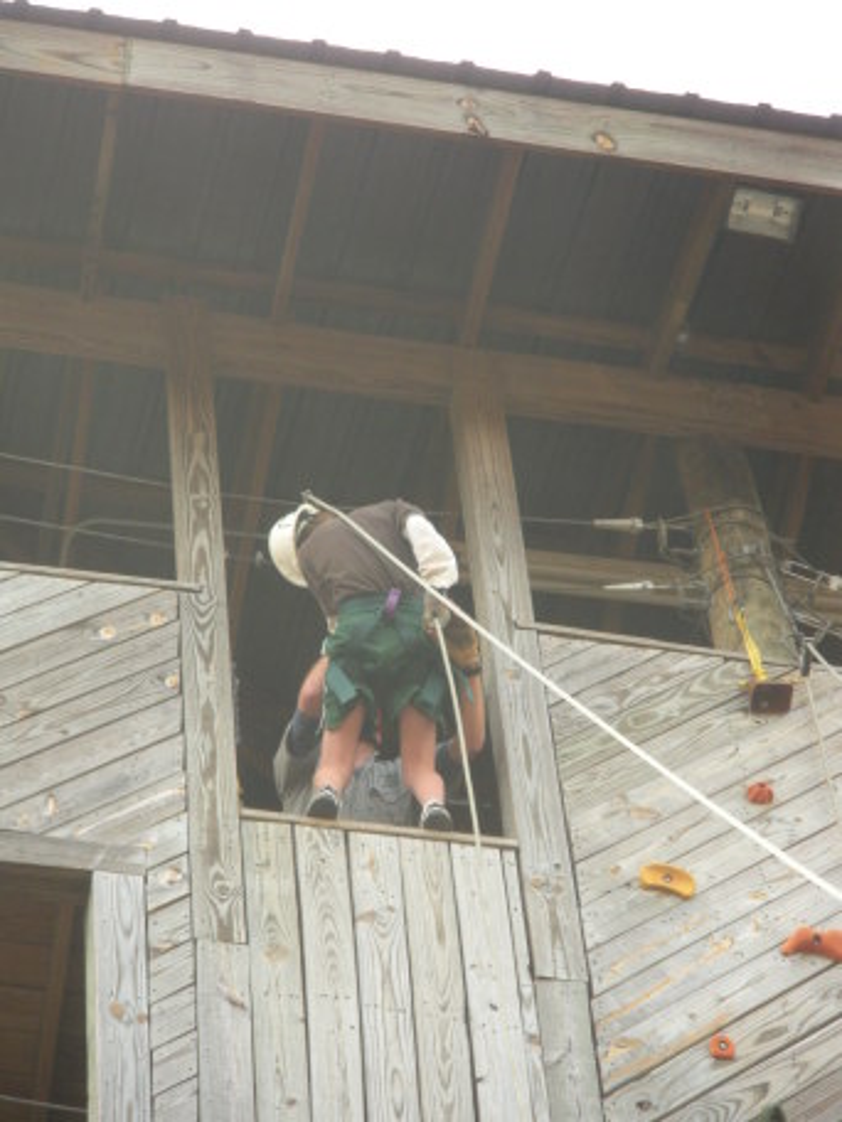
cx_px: 421
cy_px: 561
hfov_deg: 8.2
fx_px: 5838
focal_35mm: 180
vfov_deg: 11.0
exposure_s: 1/110
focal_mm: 31.5
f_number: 5.6
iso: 177
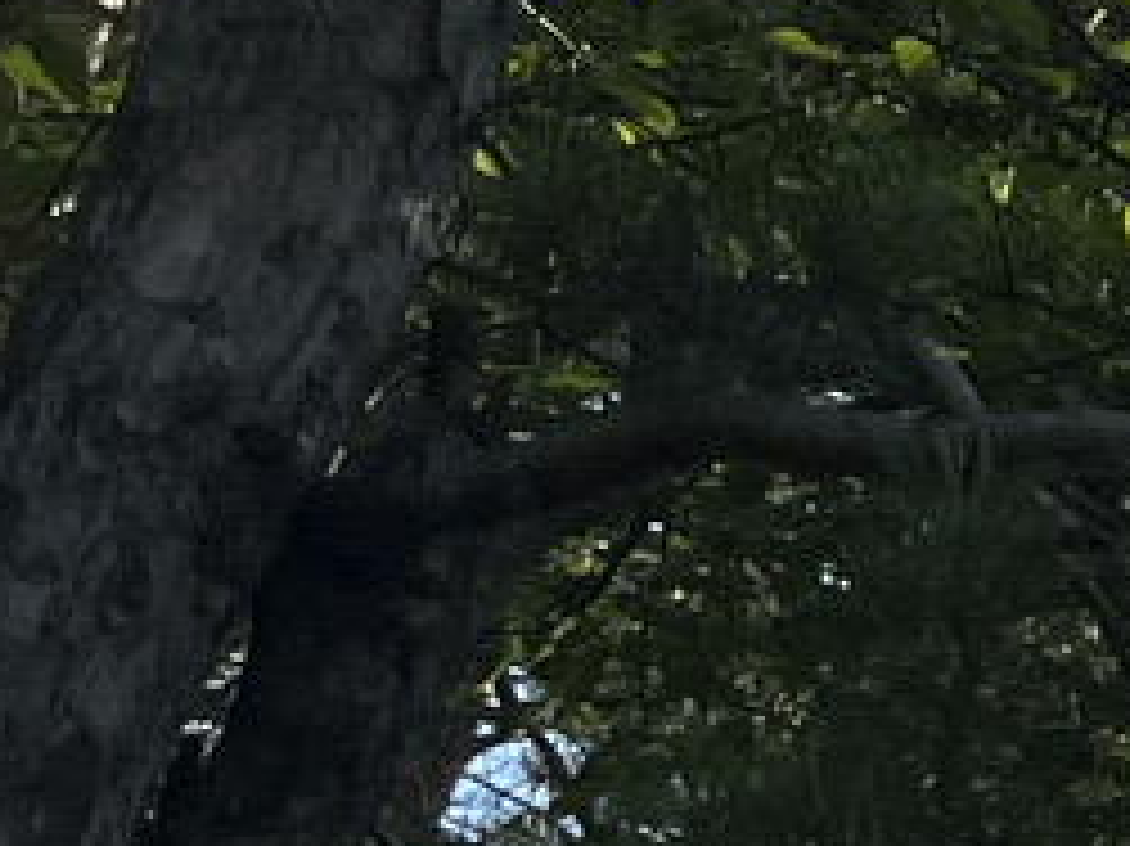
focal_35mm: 207
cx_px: 3971
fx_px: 6754
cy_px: 68
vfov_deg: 7.2
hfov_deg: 7.6
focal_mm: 5.1
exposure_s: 1/6494
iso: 50
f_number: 1.6
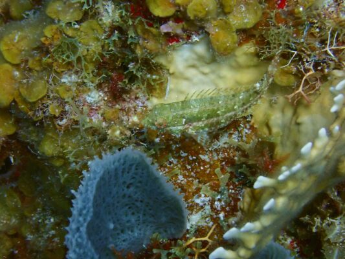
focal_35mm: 100
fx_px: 997
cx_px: 172
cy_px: 130
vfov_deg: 14.8
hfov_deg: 19.6
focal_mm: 18
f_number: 6.3
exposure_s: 1/200
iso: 320
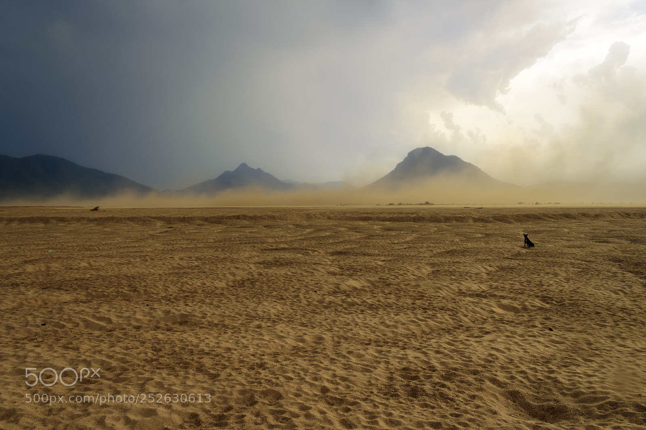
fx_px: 484
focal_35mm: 27
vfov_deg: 47.9
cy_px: 215
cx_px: 323
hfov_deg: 67.4
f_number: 11
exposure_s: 1/6
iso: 100
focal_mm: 18
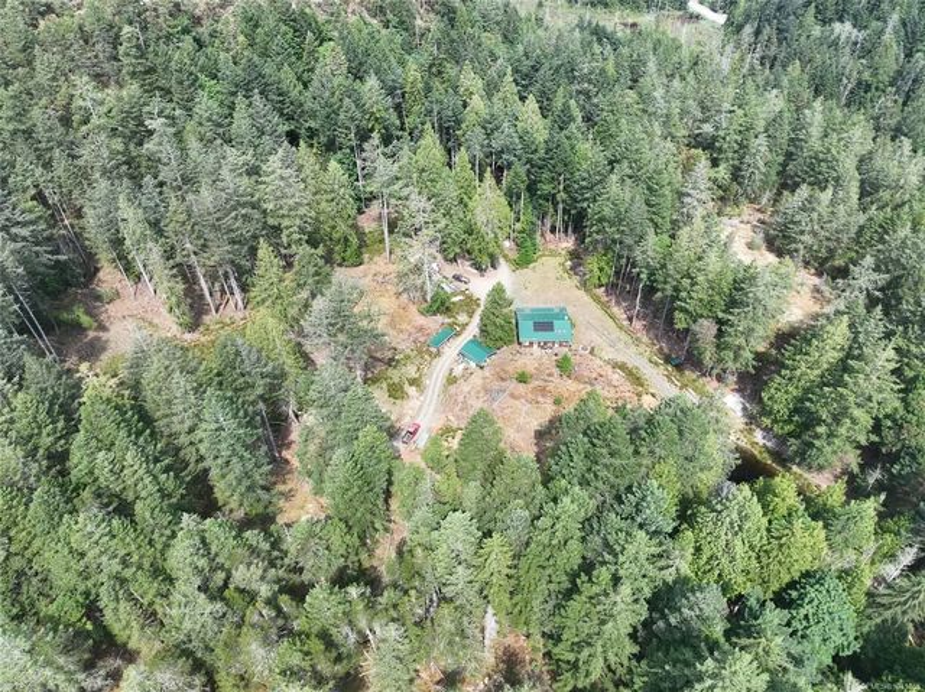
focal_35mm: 24
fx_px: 641
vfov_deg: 56.8
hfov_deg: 71.6
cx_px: 462
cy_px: 346
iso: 100
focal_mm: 12.29
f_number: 2.8
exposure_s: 1/500
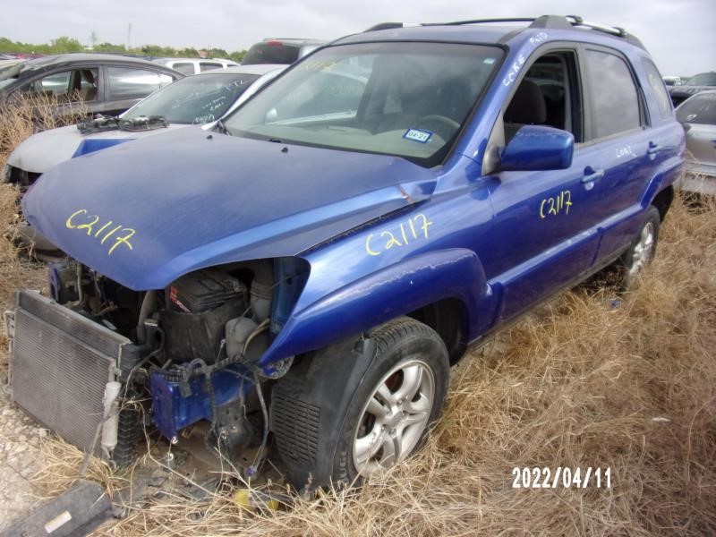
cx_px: 358
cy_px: 268
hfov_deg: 71.6
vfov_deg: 56.8
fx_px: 496
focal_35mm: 24
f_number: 3.3
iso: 80
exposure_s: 1/640
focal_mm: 4.3
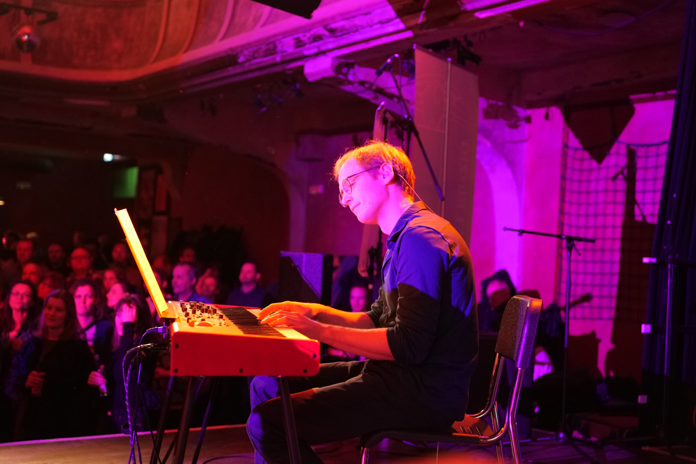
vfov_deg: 27.0
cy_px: 232
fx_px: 967
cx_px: 348
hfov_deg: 39.6
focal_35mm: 50
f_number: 2.8
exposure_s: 1/40
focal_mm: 50
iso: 6400
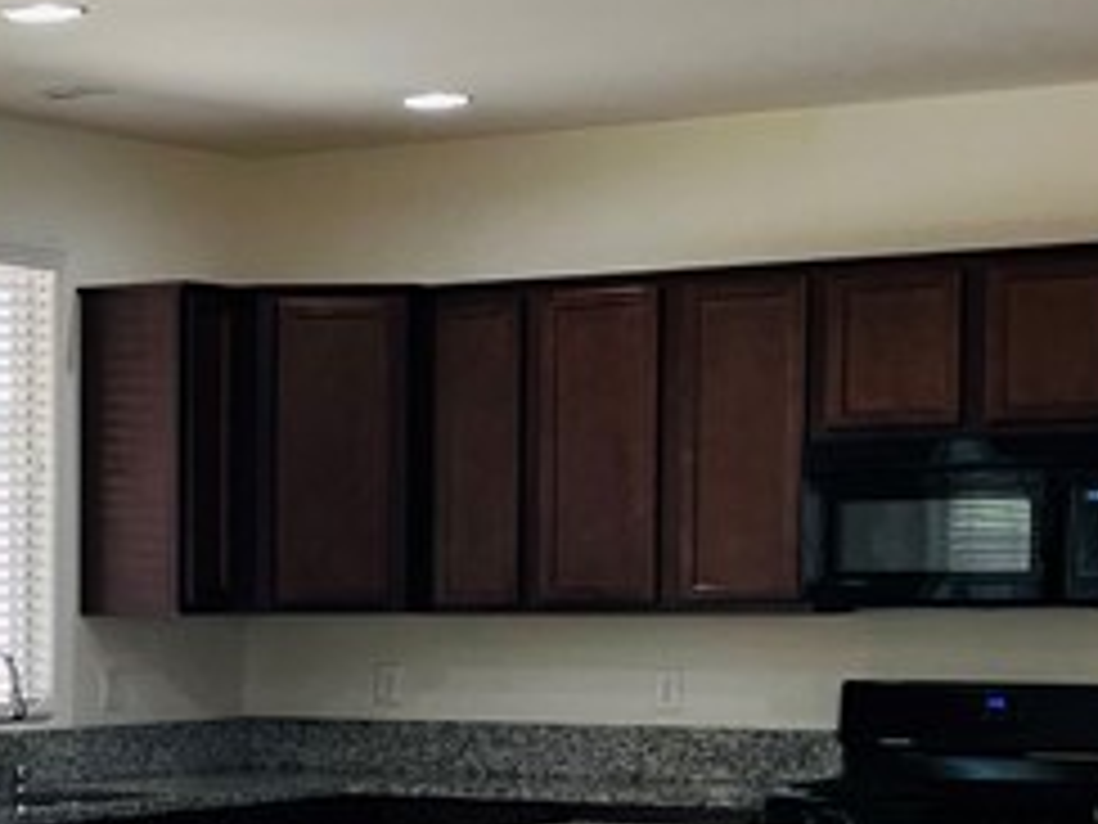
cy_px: 720
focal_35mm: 109
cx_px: -711
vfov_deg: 13.5
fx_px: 3457
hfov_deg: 16.0
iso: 40
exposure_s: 1/120
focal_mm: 5.1
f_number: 1.6
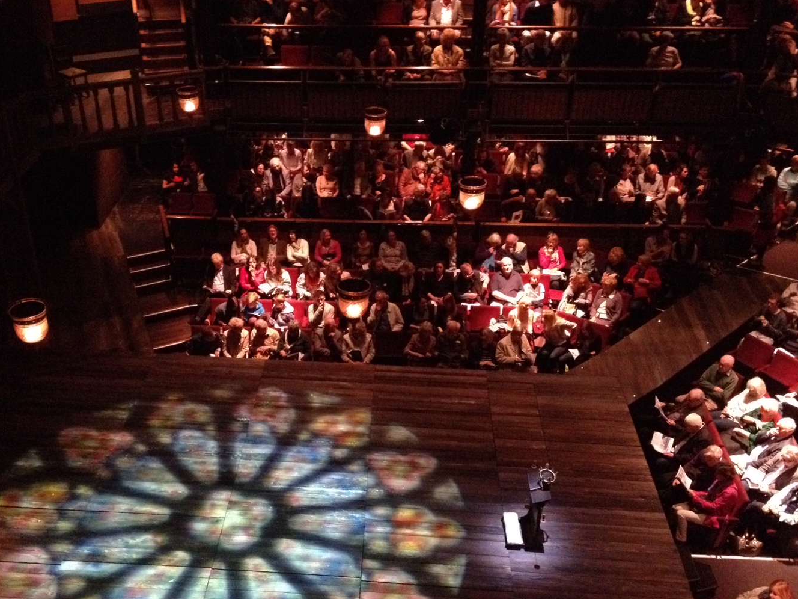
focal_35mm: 43
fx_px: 991
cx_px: 344
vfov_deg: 33.5
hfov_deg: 43.7
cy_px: 357
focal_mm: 4.28
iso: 800
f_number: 2.4
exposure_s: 1/15
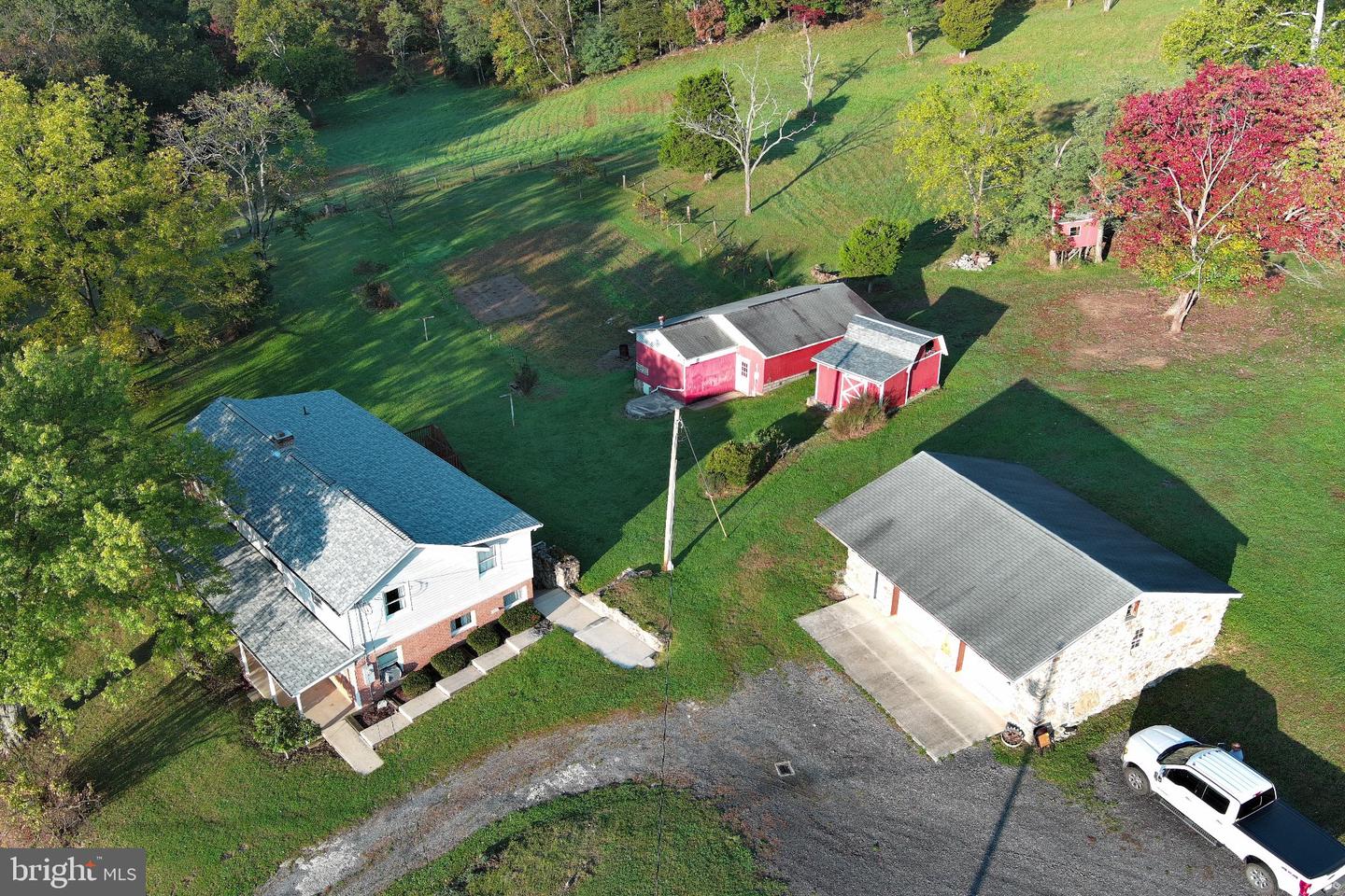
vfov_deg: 45.0
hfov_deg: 63.7
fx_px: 1083
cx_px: 672
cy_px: 448
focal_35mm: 29
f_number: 2.8
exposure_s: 1/326
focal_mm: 10.57
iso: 100
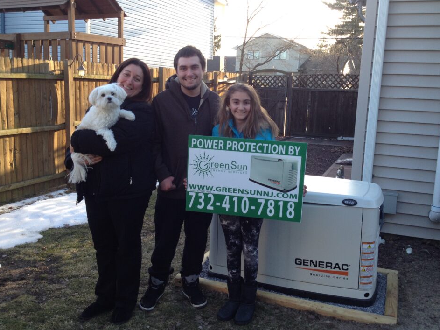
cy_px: 159
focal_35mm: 38
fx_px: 483
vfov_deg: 37.7
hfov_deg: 49.0
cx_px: 232
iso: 50
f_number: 2.4
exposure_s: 1/158
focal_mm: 4.28
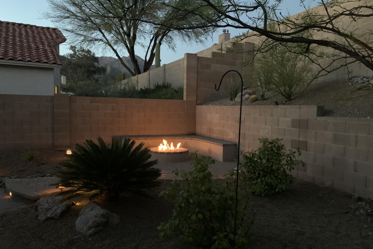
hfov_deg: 65.5
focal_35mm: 28
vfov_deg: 46.3
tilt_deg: -5.3
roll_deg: -1.4
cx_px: 191
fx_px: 290
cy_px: 139
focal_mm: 4.25
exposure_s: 1/16
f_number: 1.8
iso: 1250
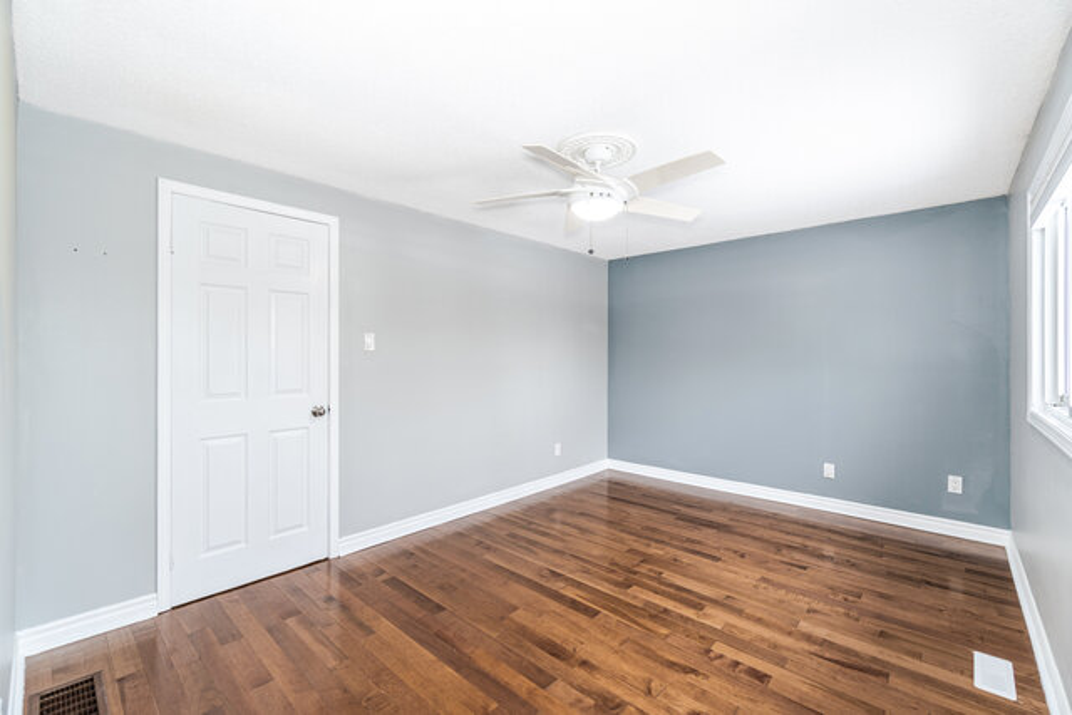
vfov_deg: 77.4
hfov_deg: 100.4
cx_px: 536
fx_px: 447
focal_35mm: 15
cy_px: 358
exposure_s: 1/3
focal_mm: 10
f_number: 7.1
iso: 50
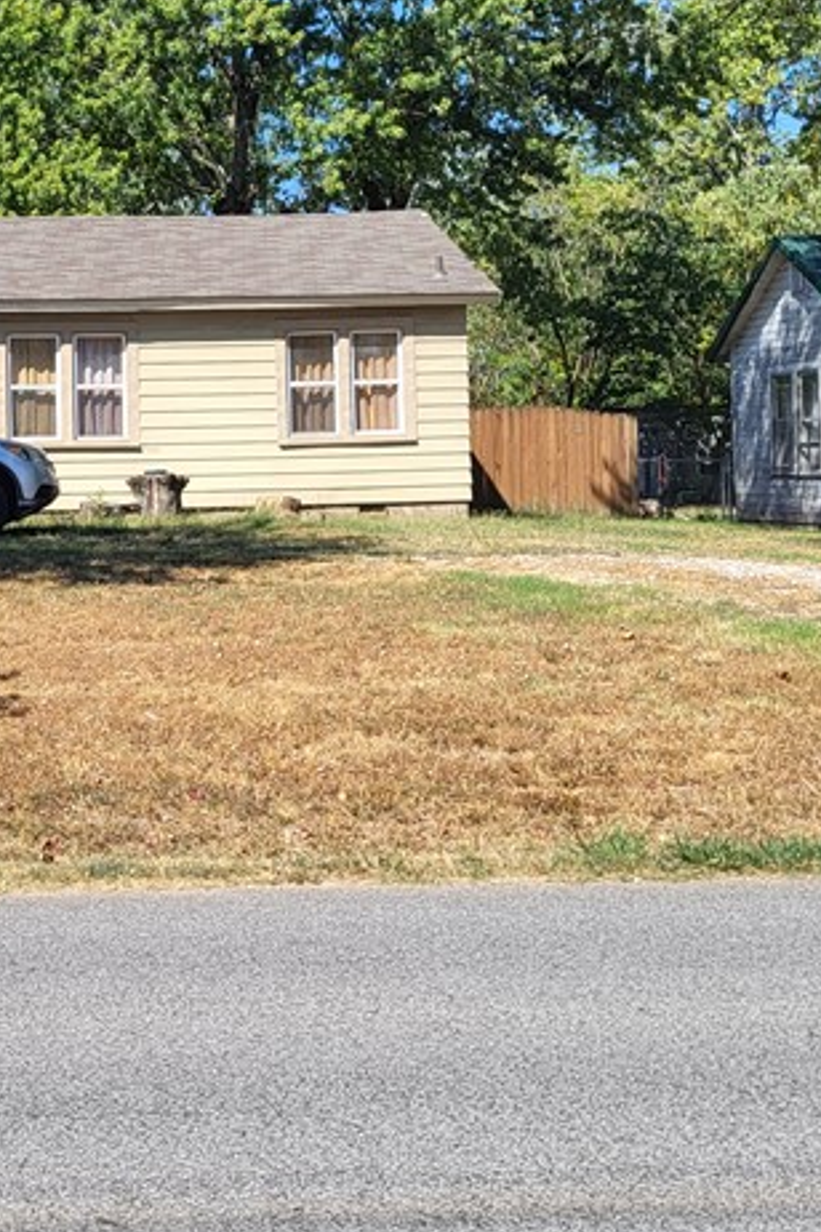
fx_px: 2052
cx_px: 19
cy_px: 483
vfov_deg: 33.3
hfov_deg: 21.9
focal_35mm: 60
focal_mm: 5.4
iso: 40
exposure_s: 1/1814
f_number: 1.8
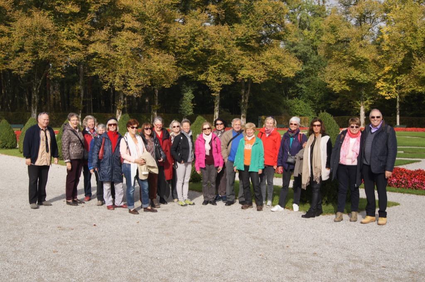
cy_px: 141
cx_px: 212
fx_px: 495
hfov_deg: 46.4
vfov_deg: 31.8
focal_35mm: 42
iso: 200
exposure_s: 1/160
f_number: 13
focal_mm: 28
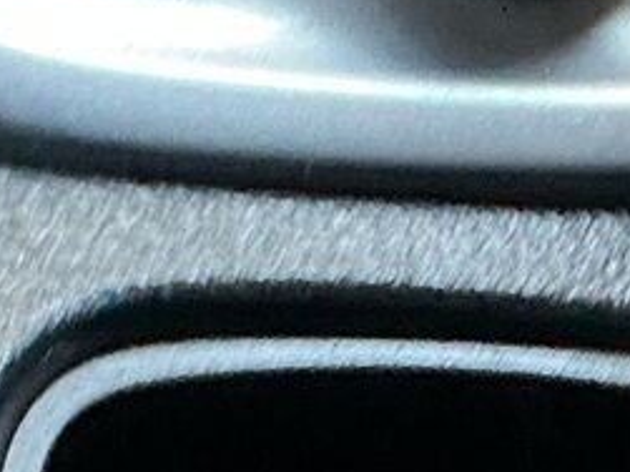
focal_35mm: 197
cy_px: 449
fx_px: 3584
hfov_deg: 10.0
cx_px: 227
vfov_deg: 7.5
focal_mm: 3
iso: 250
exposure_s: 1/60
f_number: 1.8
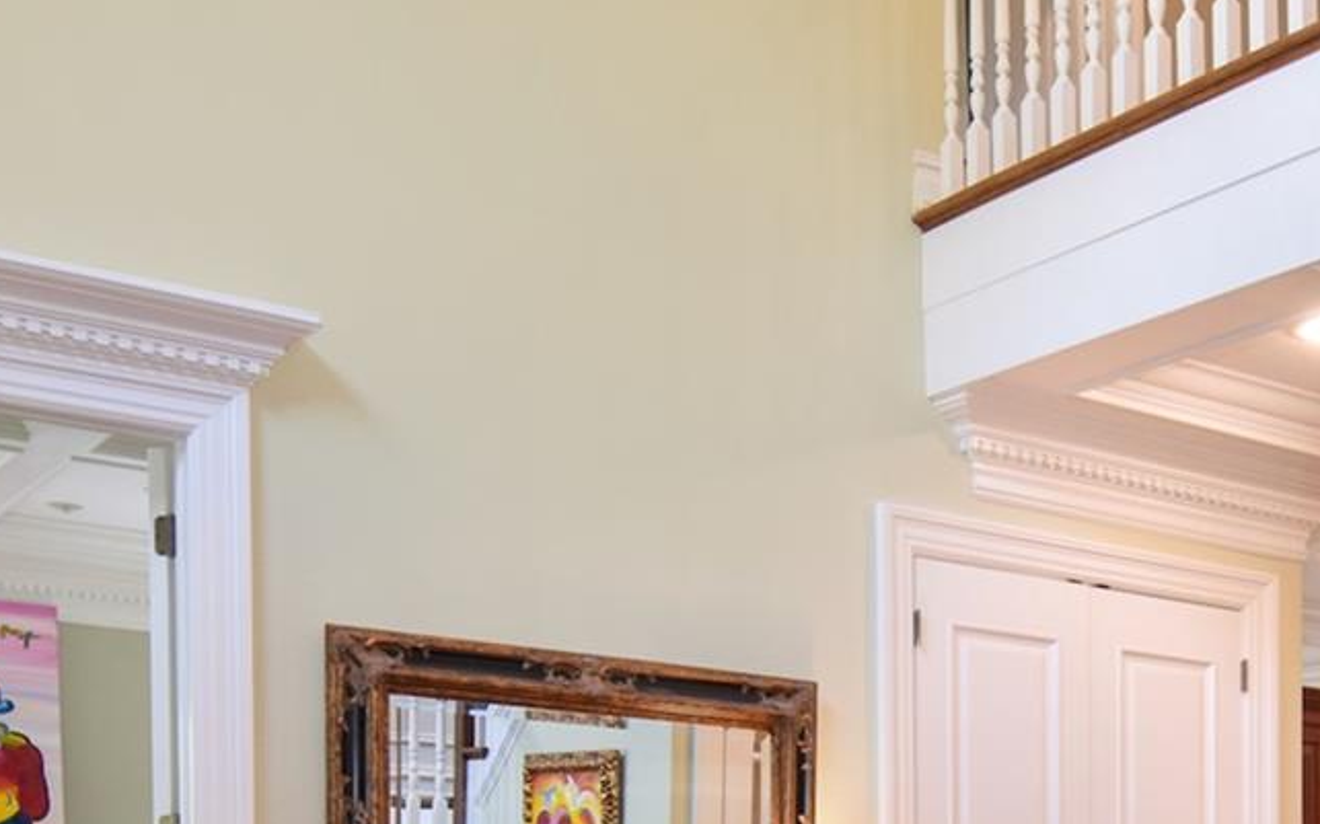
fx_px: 1929
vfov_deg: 22.4
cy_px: 969
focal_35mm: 54
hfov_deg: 36.7
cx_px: 1026
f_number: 8
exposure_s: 1/25
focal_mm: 11
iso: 640
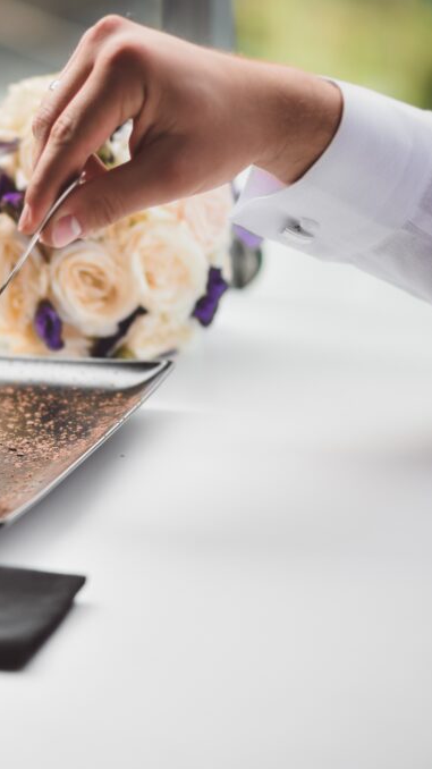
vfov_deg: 10.7
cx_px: -95
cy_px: 386
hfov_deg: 6.0
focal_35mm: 202
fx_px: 4112
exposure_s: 1/800
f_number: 2
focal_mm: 85
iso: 100
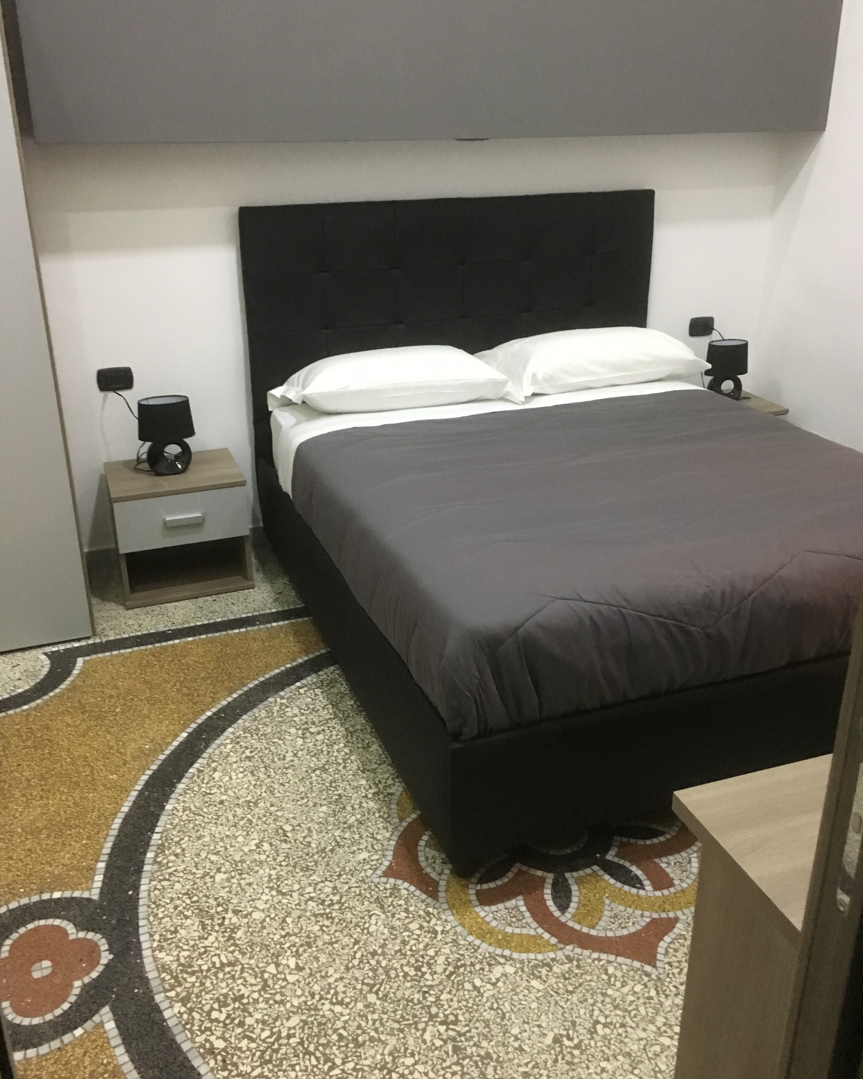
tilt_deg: -21.5
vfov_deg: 57.1
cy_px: 504
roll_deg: +0.0
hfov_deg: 47.1
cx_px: 435
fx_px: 990
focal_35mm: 31
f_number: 2.2
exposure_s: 1/17
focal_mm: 4.15
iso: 250
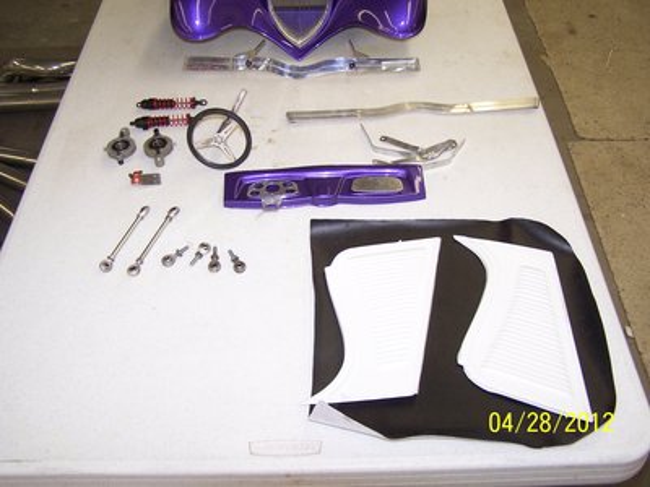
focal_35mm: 38
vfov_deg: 37.7
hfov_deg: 49.0
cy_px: 244
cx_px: 325
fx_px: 714
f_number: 2.8
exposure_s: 1/60
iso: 140
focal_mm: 6.3
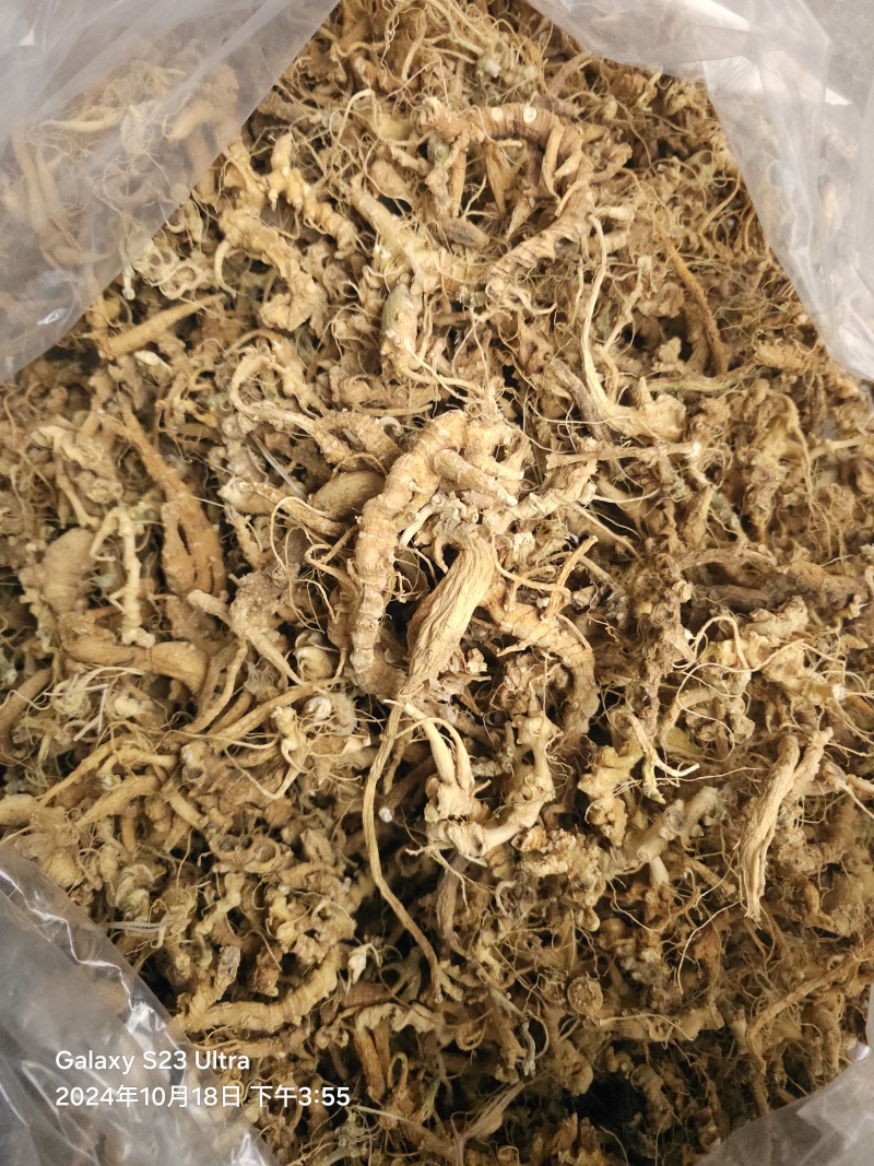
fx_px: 774
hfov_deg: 58.9
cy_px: 583
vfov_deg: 73.9
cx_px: 437
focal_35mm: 23
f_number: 1.7
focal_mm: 6.3
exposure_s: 1/350
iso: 1600
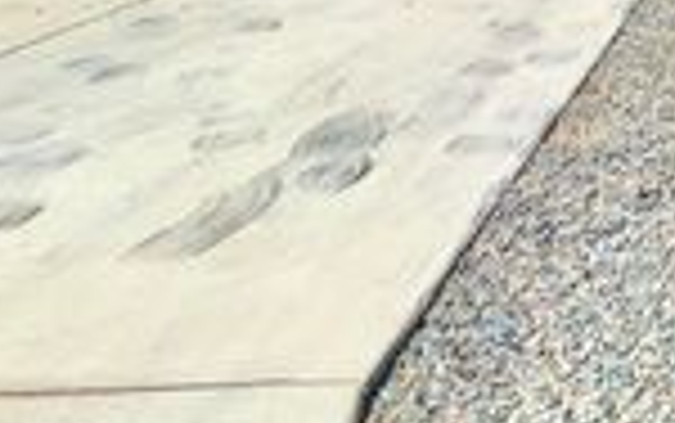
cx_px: 873
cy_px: -209
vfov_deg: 22.9
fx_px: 847
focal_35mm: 46
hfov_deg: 32.7
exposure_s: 1/1996
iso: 25
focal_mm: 1.54
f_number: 2.4
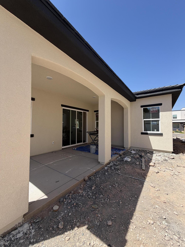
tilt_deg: +2.7
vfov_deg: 102.1
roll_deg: -0.3
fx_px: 100
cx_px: 92
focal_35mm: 14
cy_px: 124
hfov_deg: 85.7
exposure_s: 1/770
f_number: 2.2
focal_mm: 2.22
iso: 32
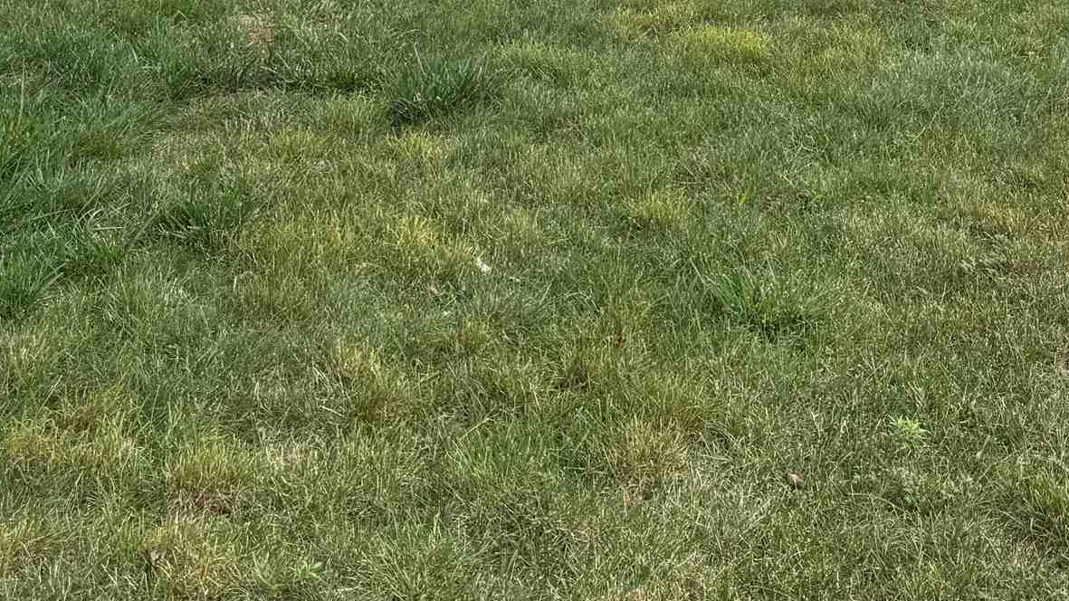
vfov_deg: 15.7
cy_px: -405
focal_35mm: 68
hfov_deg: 30.6
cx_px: 775
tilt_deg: -2.5
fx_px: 1927
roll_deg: -1.4
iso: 80
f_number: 1.78
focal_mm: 6.76
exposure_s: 1/1151
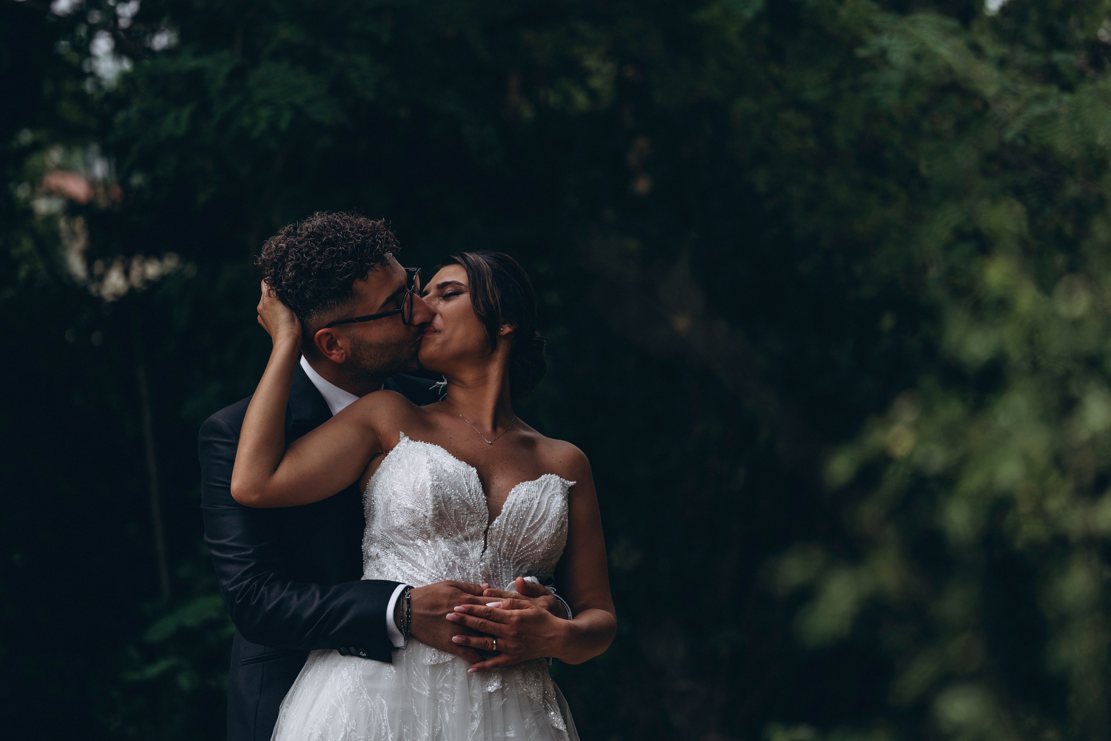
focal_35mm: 105
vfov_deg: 13.0
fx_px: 3240
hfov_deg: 19.5
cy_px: 370
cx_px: 556
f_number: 2.8
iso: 400
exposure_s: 1/500
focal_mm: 105
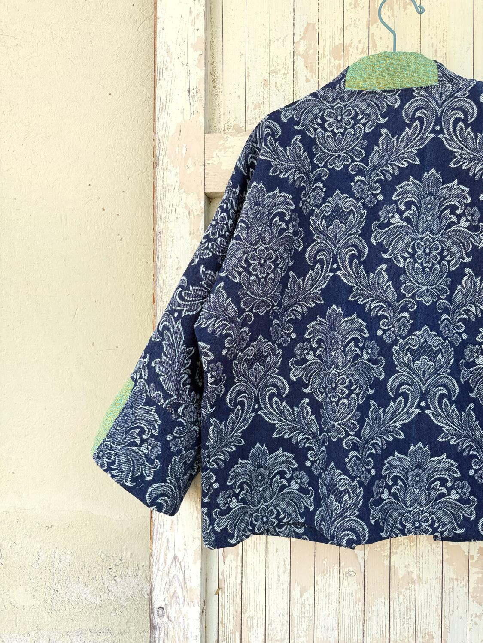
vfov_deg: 71.6
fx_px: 446
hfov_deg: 56.8
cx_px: 242
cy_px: 322
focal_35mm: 24
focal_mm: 6.76
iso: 80
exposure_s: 1/283
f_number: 1.78
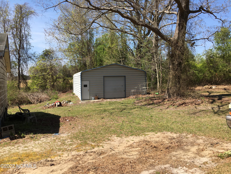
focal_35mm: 29
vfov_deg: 48.2
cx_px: 116
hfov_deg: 61.7
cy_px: 87
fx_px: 194
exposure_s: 1/1261
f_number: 2.2
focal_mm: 4.15
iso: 25
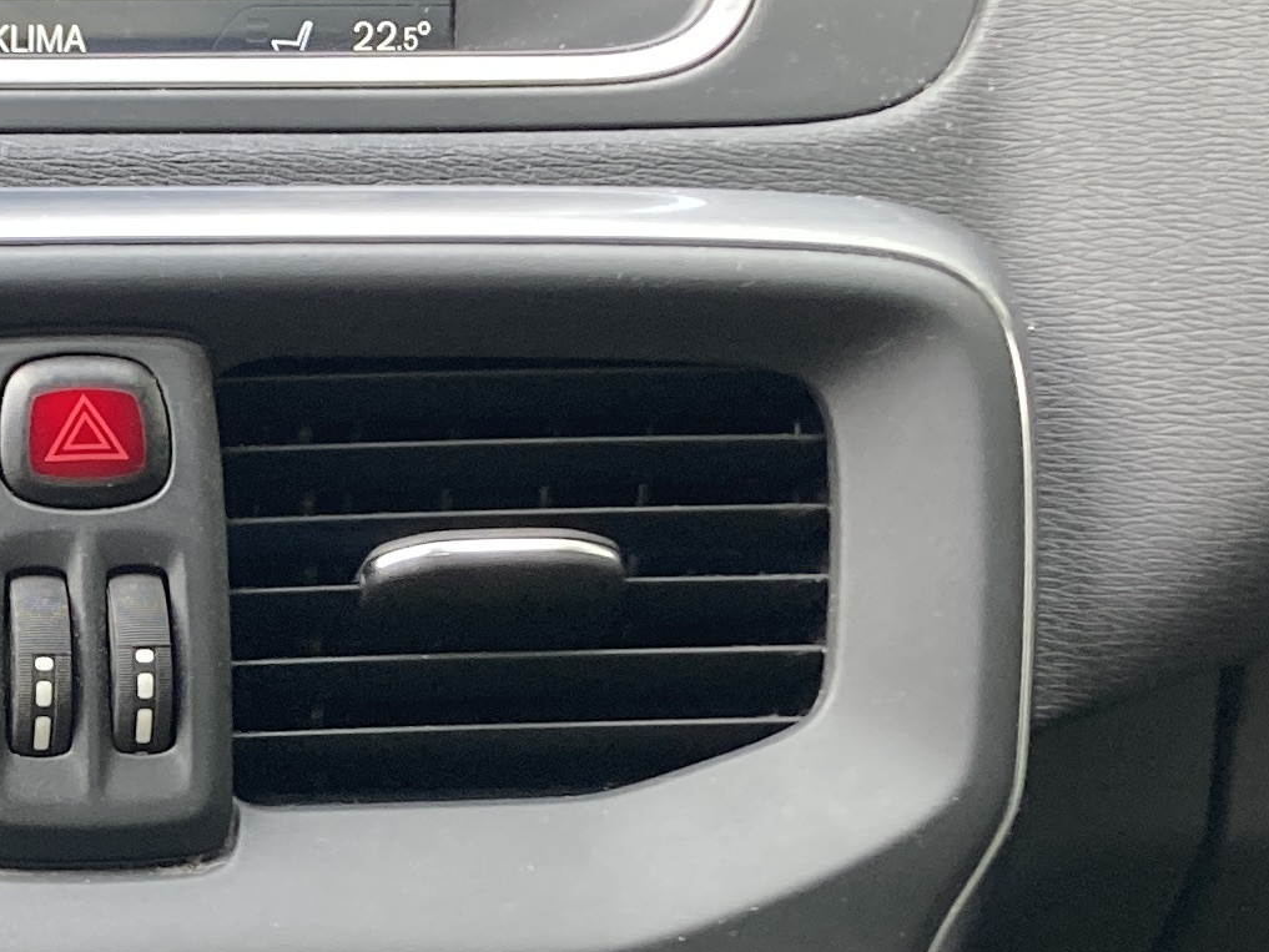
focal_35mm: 111
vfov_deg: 13.2
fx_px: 4070
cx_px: -100
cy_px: 906
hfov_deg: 17.2
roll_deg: -1.0
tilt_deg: -20.7
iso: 80
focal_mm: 3.99
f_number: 1.8
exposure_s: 1/67
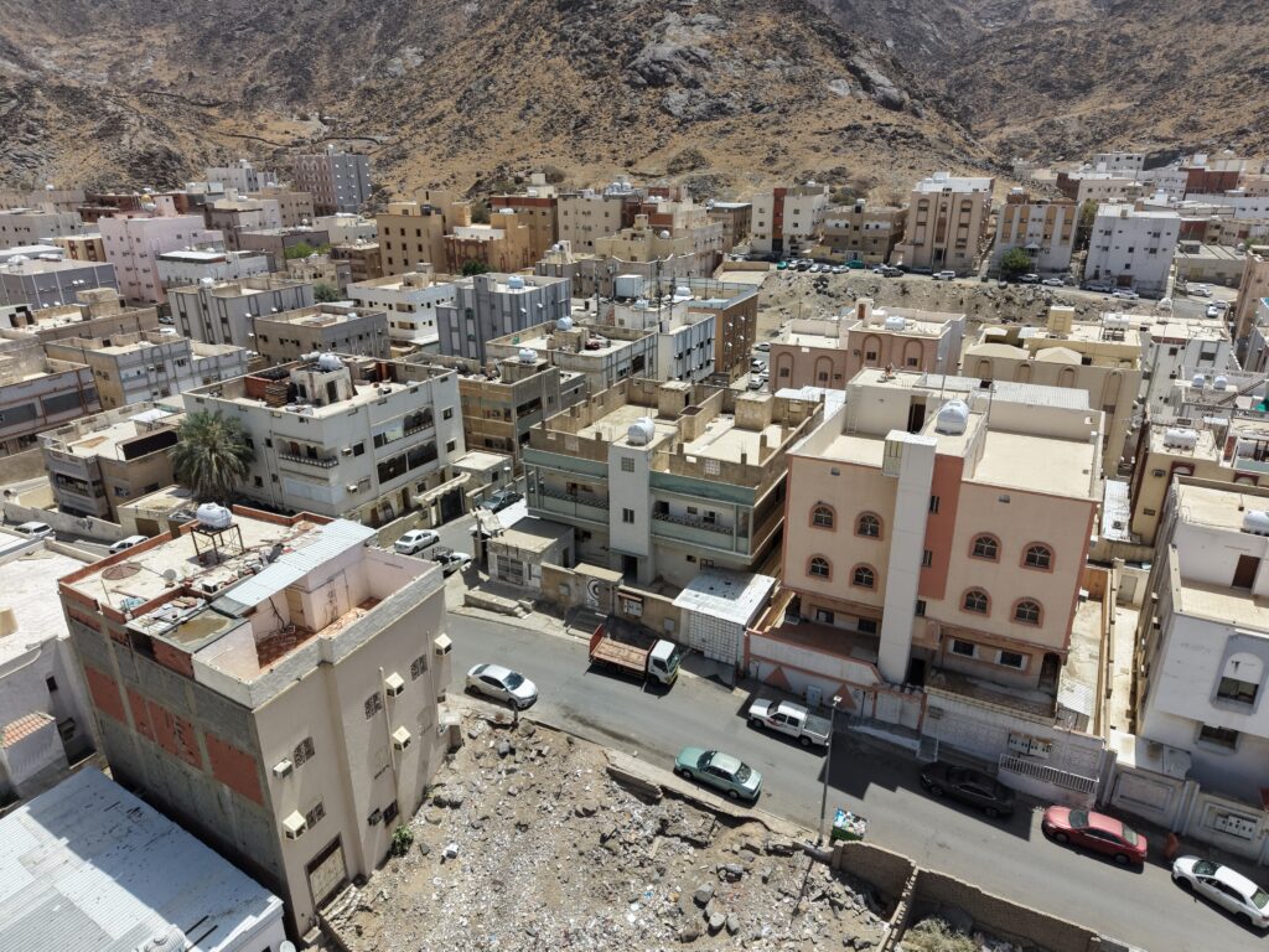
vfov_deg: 56.8
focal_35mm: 24
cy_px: 476
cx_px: 634
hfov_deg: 71.6
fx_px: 880
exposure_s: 1/6000
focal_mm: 8.67
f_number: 1.8
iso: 200
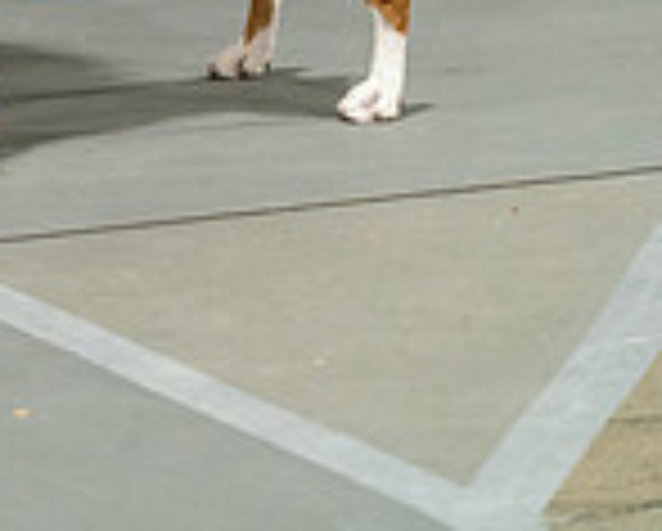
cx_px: 5
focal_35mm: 324
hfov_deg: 5.9
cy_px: -472
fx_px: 6356
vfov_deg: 4.7
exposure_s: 1/250
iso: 6400
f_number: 3.5
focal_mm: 113
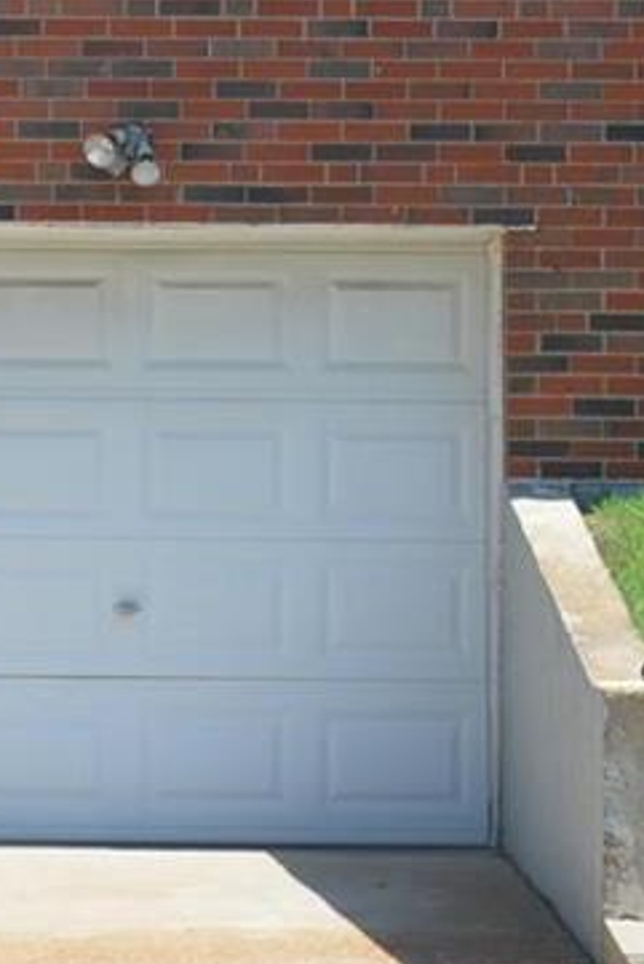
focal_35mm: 265
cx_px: -379
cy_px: -154
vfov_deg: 7.7
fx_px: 7103
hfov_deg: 5.1
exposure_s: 1/250
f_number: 8
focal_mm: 40
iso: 140
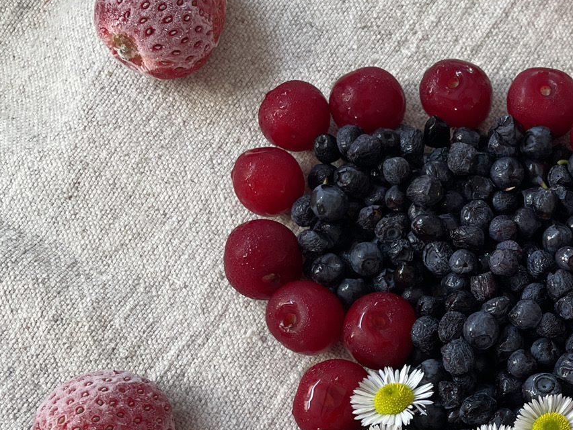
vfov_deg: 23.7
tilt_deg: -70.5
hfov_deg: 29.3
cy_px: 335
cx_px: 592
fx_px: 1010
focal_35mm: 61
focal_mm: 4.2
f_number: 1.6
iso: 64
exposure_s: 1/121
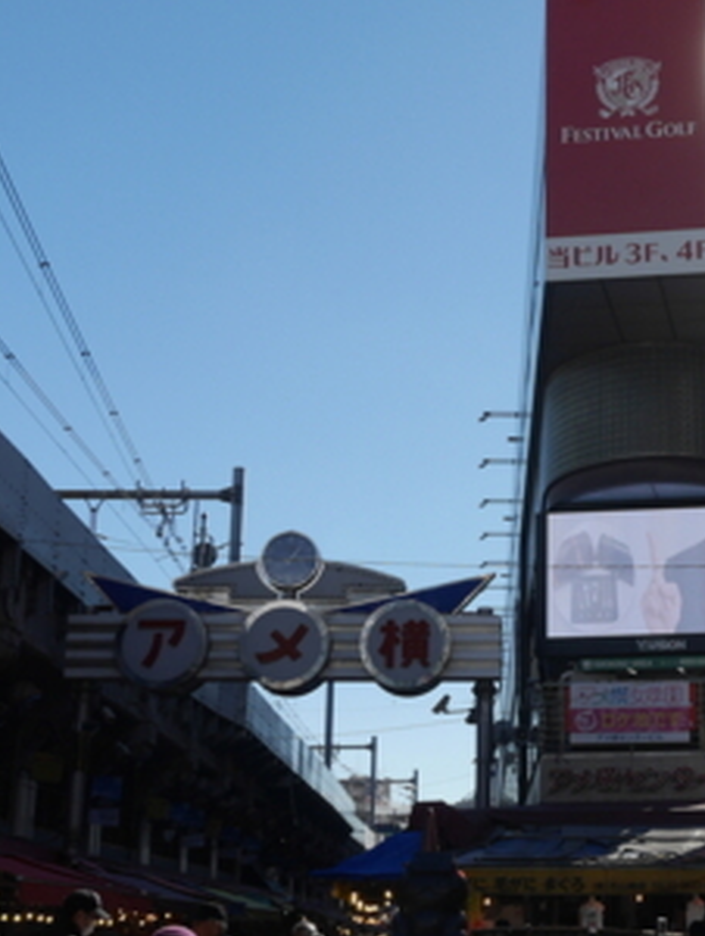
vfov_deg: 32.1
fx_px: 1625
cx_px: 638
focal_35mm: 60
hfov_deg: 23.8
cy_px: 505
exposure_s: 1/400
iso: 200
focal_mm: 15
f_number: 8
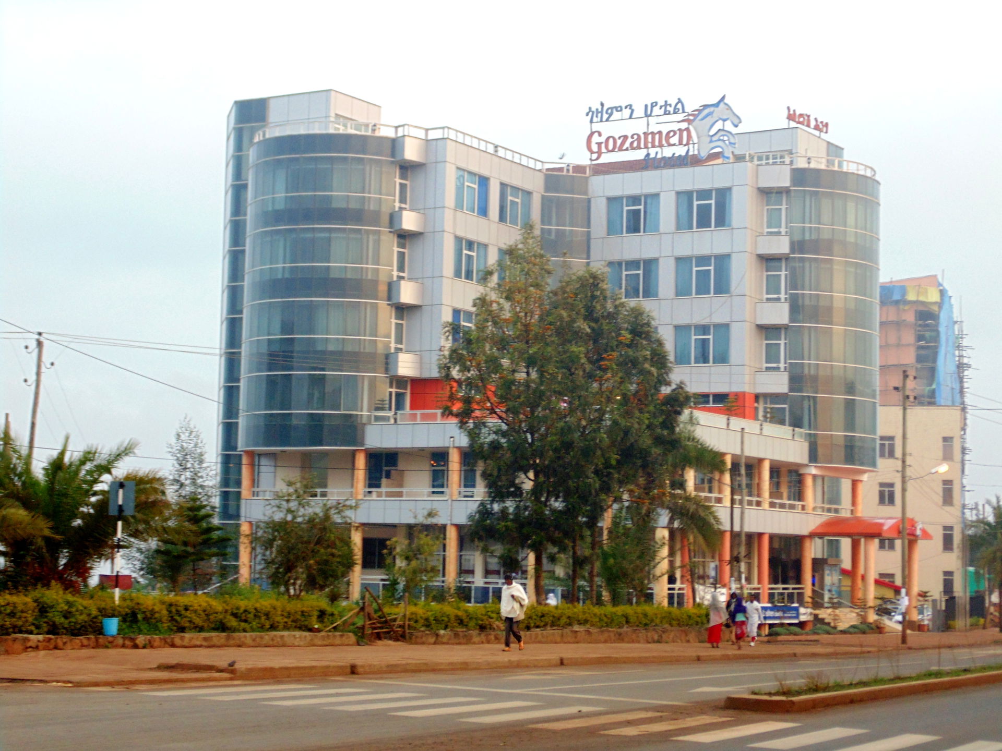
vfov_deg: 22.6
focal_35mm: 65
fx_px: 1881
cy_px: 376
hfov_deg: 29.8
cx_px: 501
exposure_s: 1/30
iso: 160
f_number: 4.1
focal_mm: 11.7
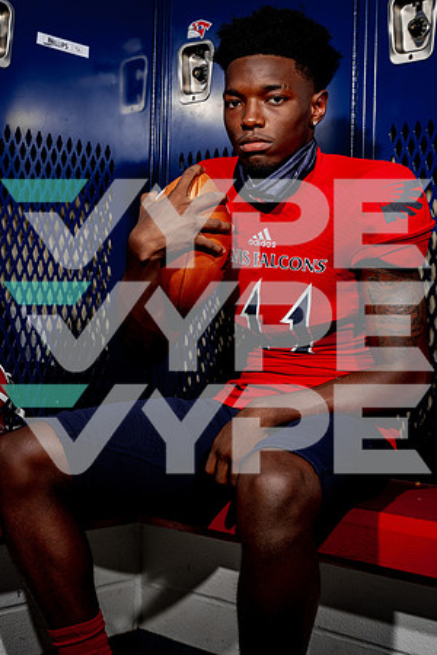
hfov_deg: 25.5
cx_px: 218
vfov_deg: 37.5
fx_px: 965
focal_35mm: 53
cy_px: 328
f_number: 6.3
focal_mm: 53
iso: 100
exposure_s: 1/125
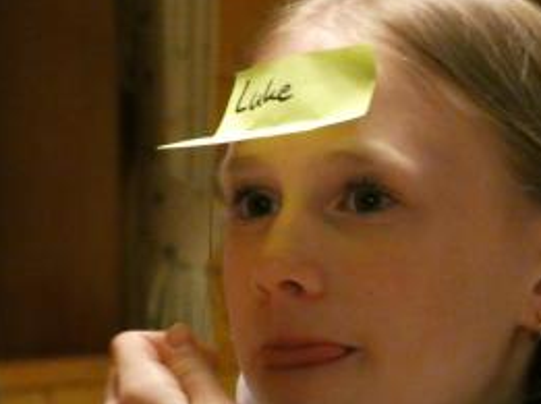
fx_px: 6180
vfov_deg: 3.7
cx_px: 340
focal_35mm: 396
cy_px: 222
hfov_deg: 5.0
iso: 1600
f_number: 5.5
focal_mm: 46.2
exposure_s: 1/13
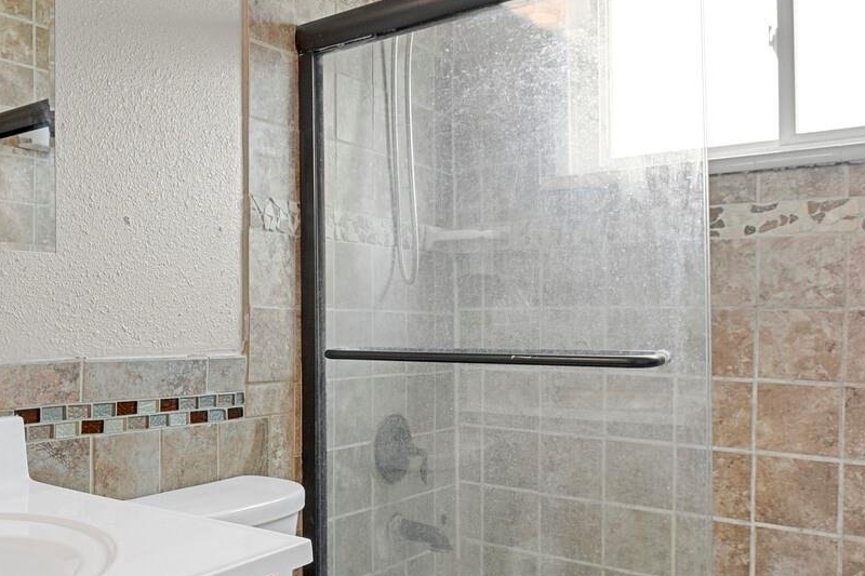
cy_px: 309
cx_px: 176
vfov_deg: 38.8
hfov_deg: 52.3
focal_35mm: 34
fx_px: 817
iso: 250
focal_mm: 17
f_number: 8
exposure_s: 4
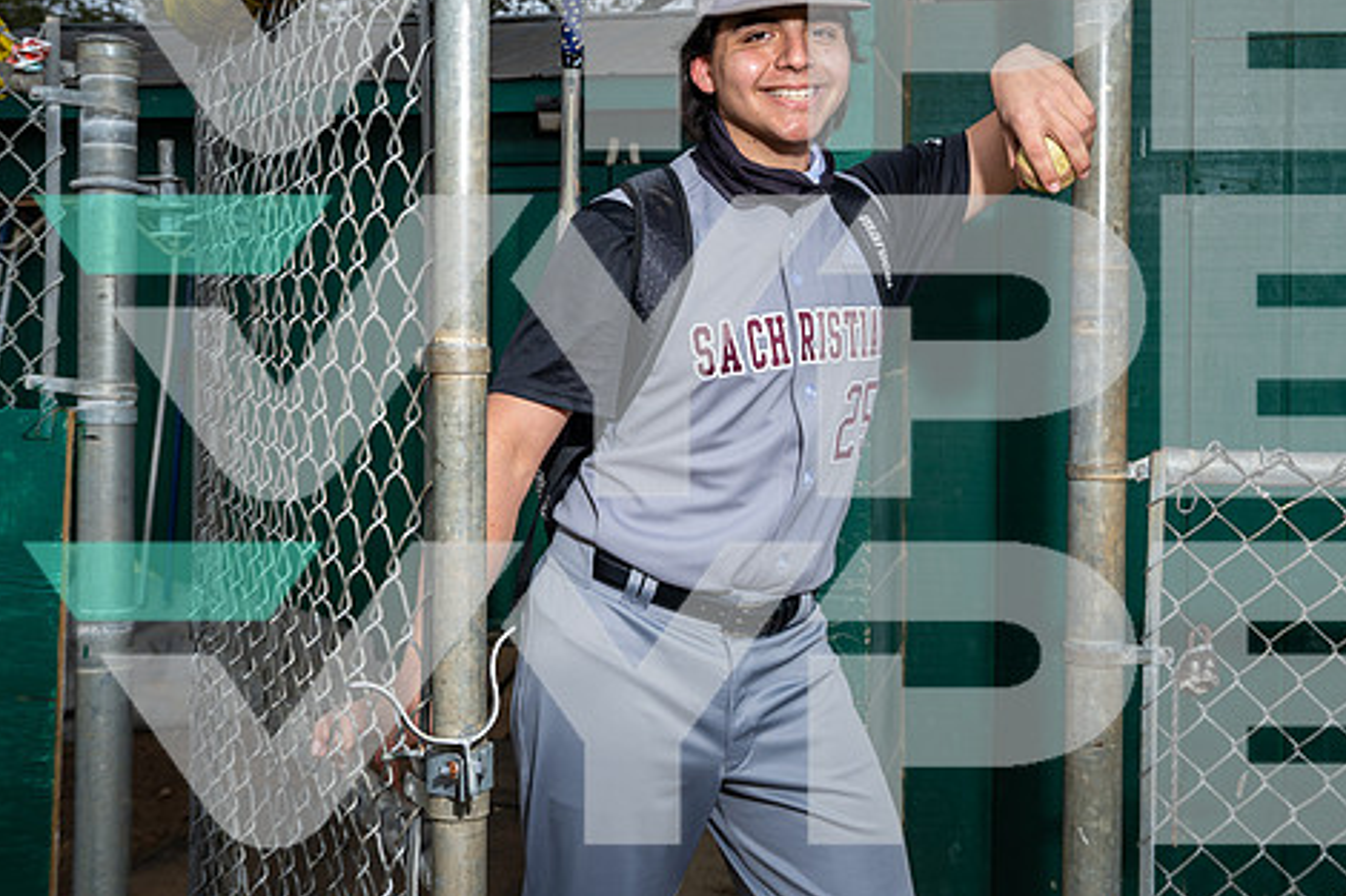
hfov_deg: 46.3
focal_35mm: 42
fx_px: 1570
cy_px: 348
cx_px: 762
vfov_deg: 31.8
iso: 100
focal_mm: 34
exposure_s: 1/125
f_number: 6.3
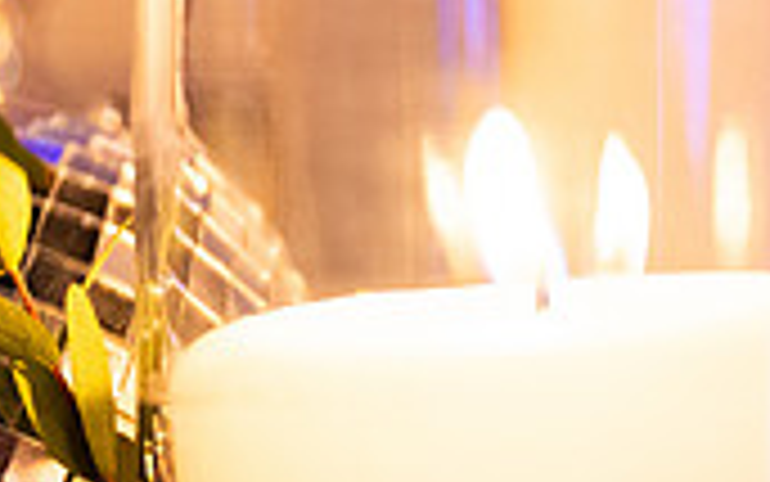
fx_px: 4366
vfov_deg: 6.3
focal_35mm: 208
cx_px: -248
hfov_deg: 9.9
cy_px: 435
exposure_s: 1/80
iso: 2500
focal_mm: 60
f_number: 2.8
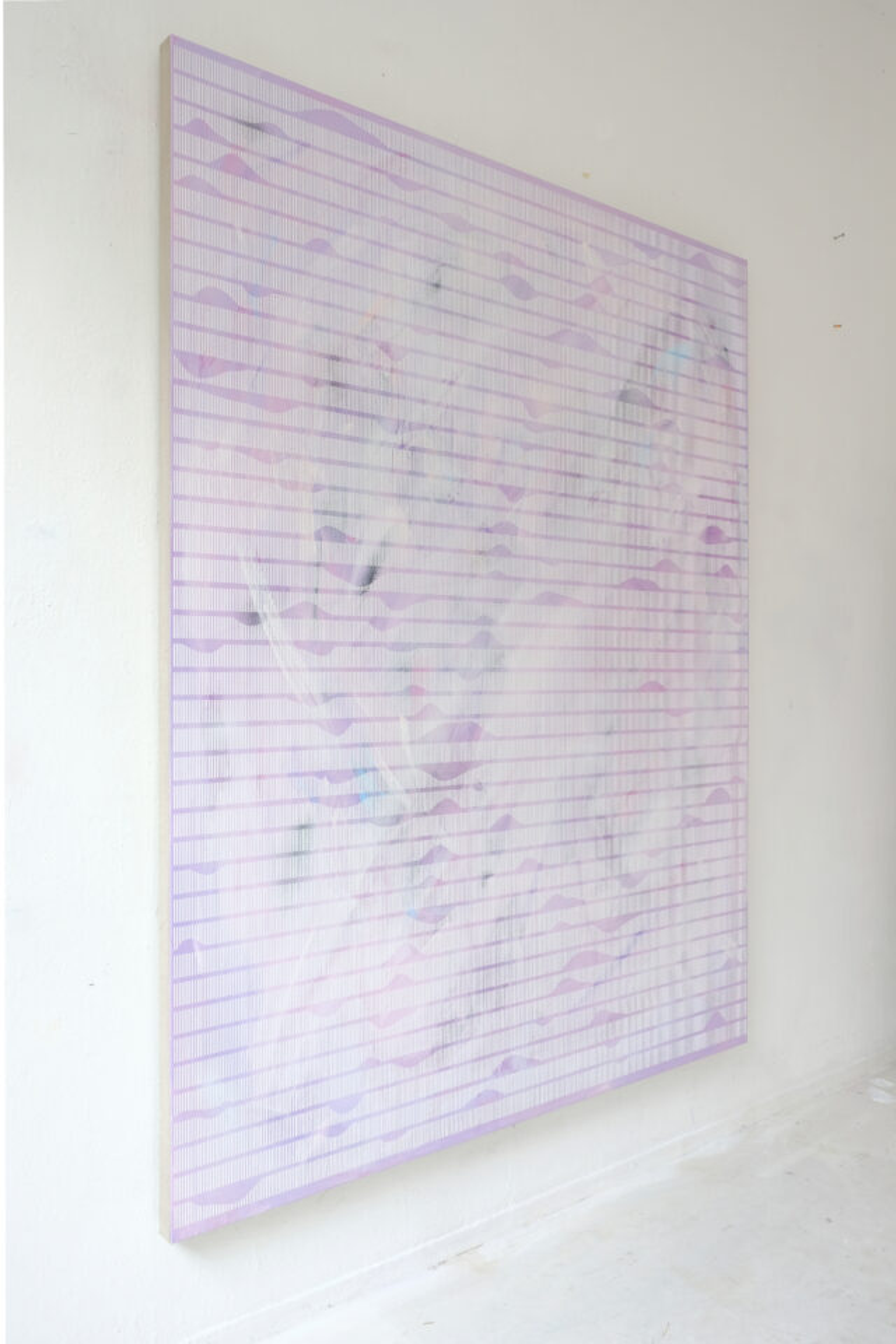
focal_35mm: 49
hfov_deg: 27.5
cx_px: 448
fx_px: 1829
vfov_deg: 40.3
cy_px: 672
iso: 200
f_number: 8
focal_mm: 32.9
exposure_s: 1/2.5
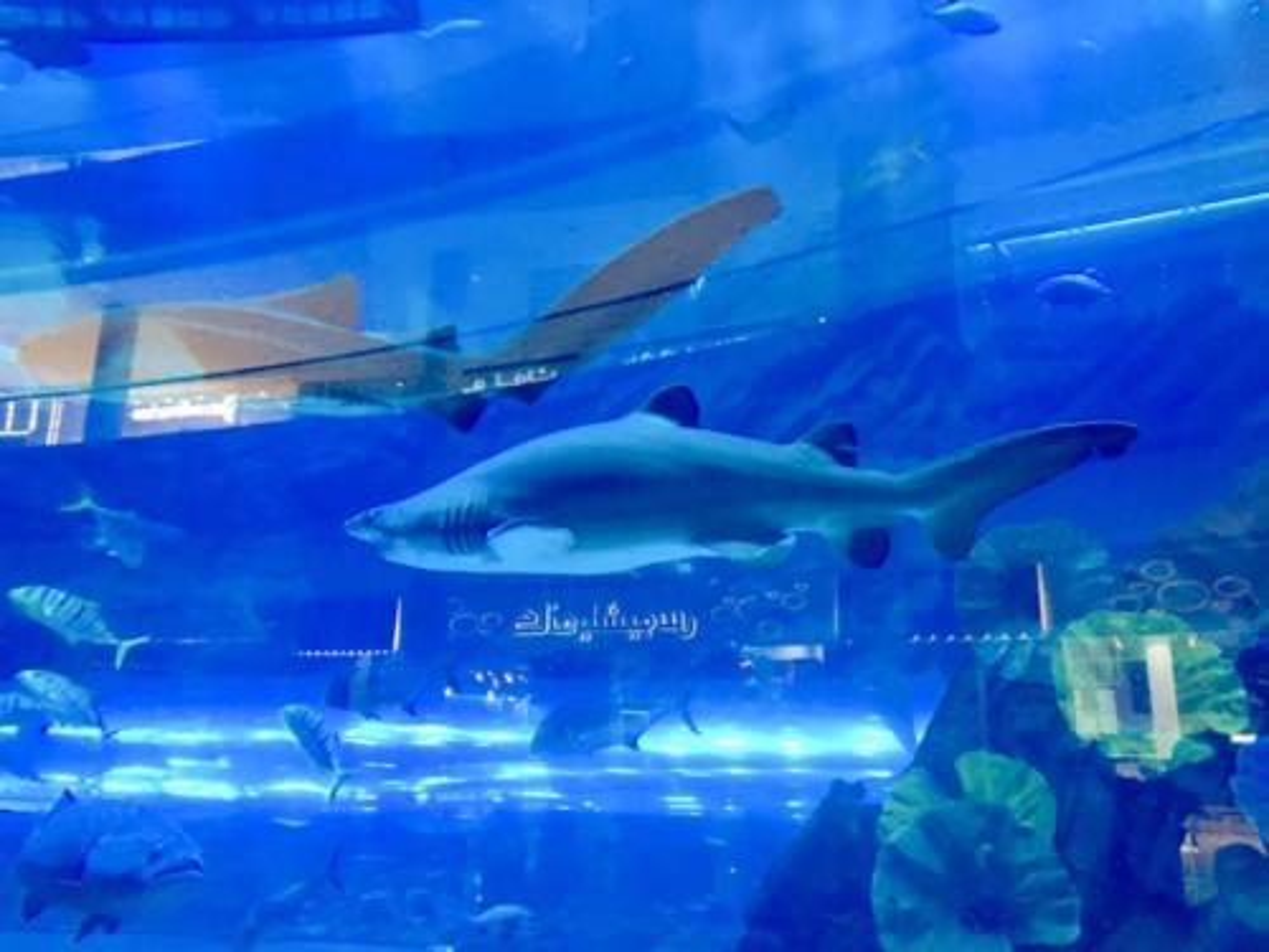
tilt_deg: +14.5
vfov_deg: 48.2
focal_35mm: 29
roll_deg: -1.3
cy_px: 476
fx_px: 1063
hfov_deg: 61.7
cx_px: 634
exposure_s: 1/33
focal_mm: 4.15
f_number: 2.2
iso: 200
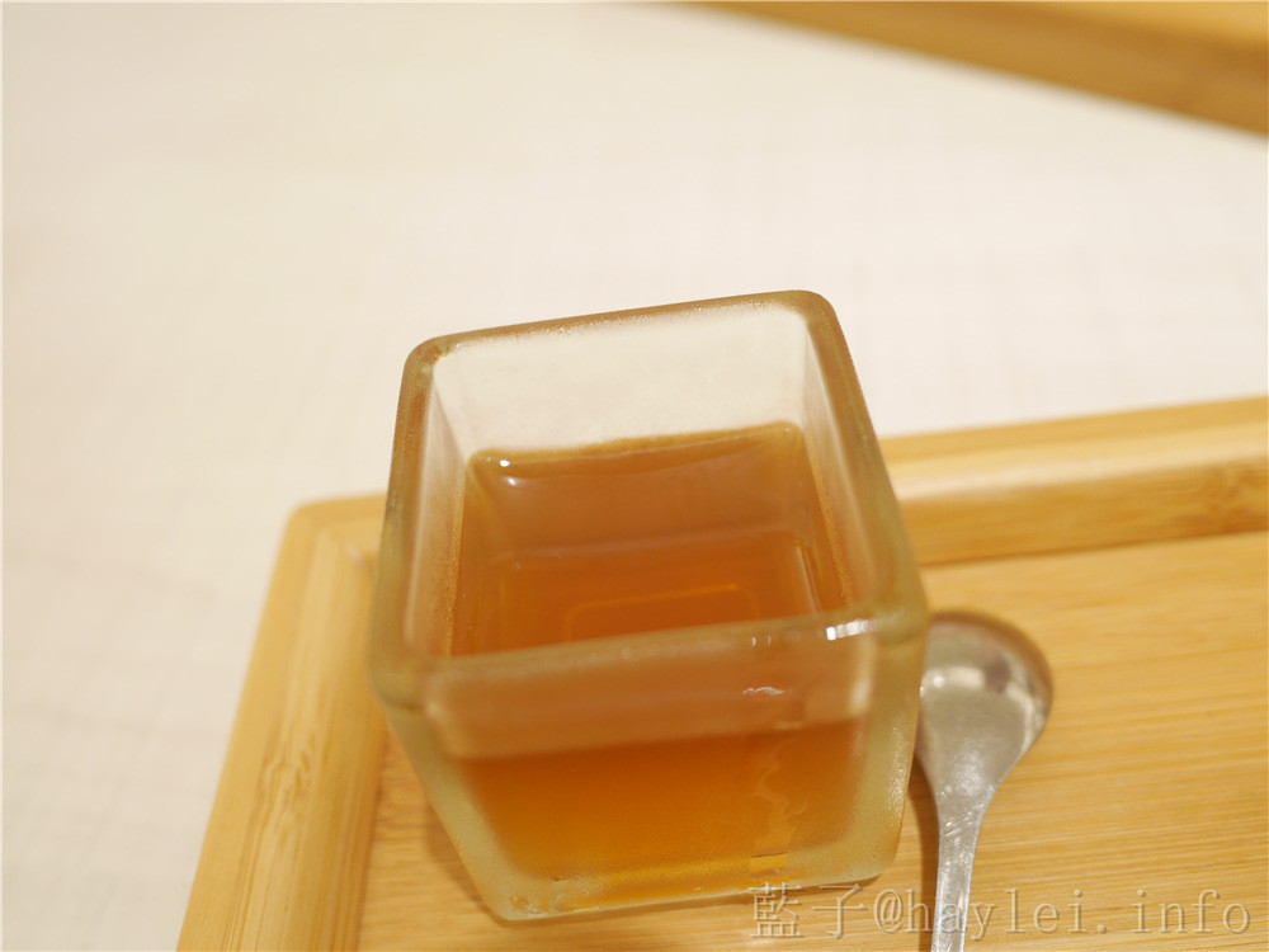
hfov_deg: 60.0
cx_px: 634
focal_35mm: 30
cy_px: 476
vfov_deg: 46.8
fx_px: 1100
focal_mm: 15
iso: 400
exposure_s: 1/60
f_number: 2.8
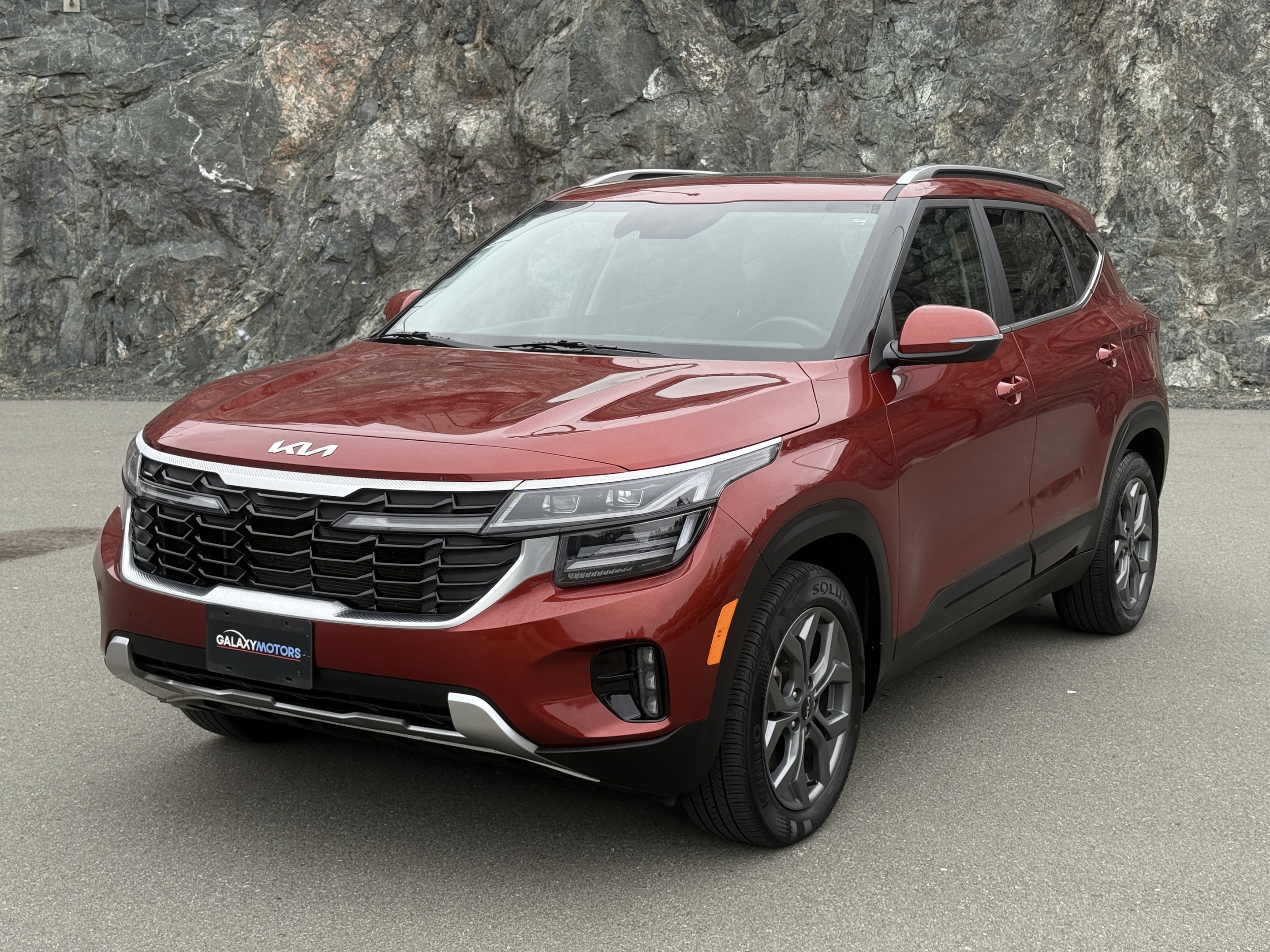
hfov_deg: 39.7
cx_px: 635
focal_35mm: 48
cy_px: 476
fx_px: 1761
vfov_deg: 30.3
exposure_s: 1/437
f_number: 1.78
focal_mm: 6.76
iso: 64
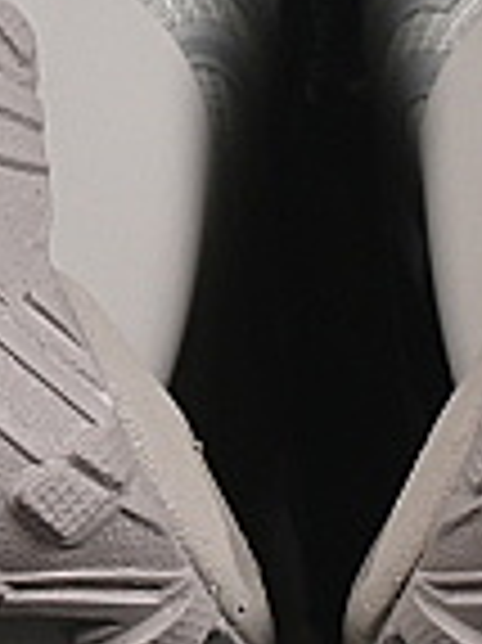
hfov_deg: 2.7
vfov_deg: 3.6
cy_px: -252
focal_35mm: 546
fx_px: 10152
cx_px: 333
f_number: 8
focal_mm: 50
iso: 160
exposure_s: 1/80
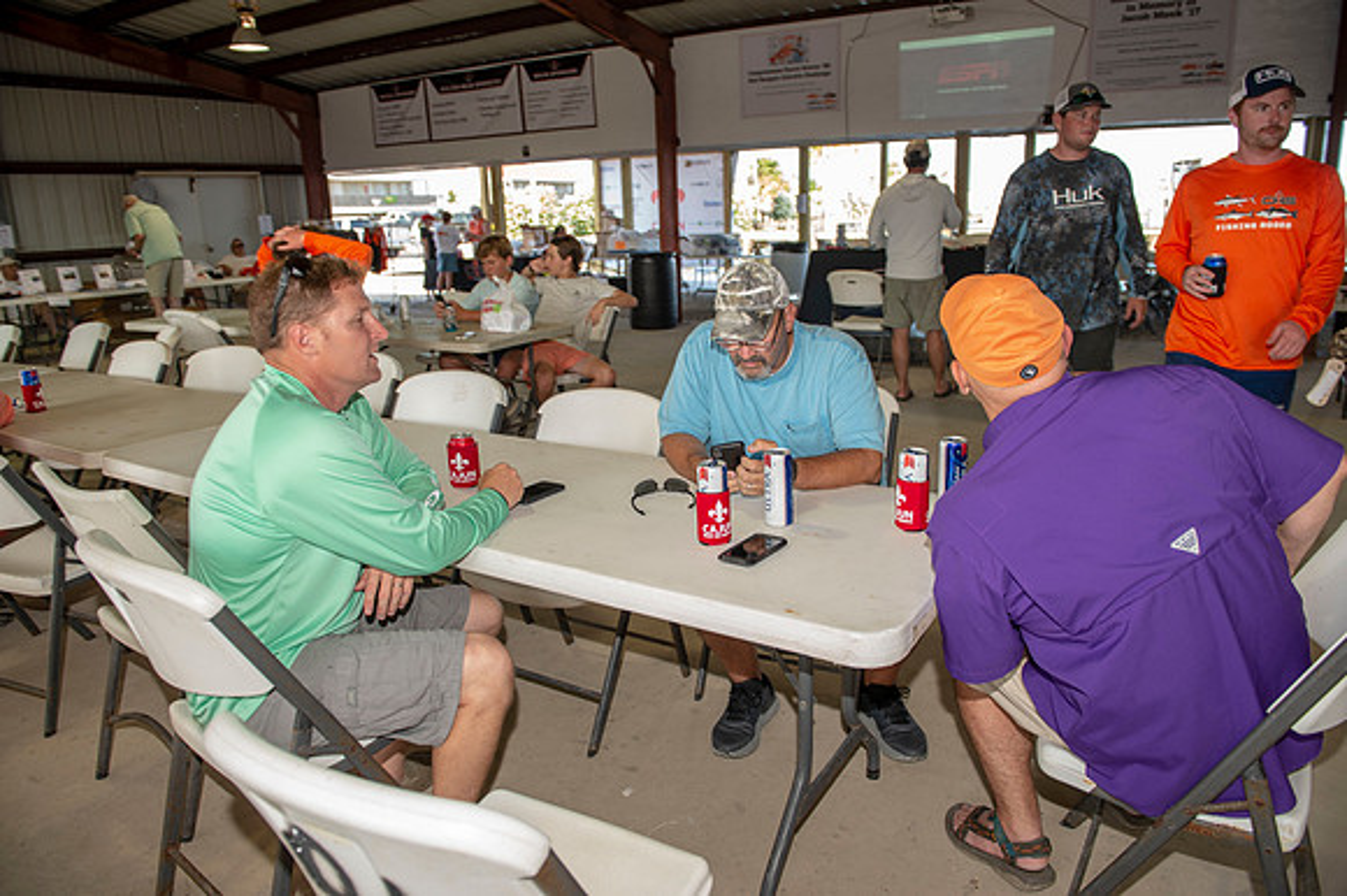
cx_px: 674
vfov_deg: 53.1
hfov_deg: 73.8
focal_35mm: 24
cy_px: 448
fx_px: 897
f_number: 4
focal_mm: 24
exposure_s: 1/80
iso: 50
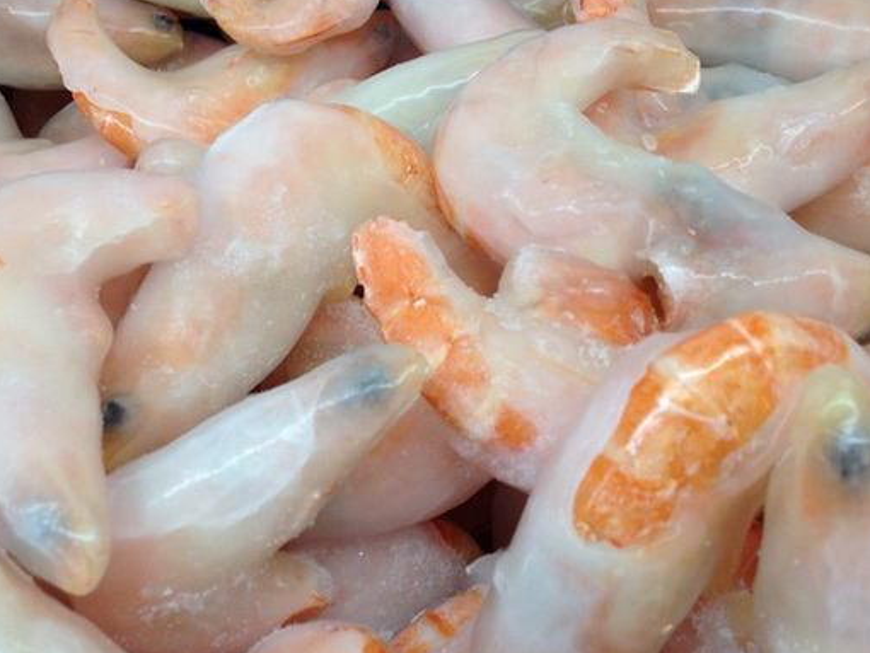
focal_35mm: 48
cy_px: 424
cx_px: 396
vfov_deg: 30.1
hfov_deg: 39.6
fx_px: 1207
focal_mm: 4.28
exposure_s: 1/24
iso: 64
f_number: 2.4
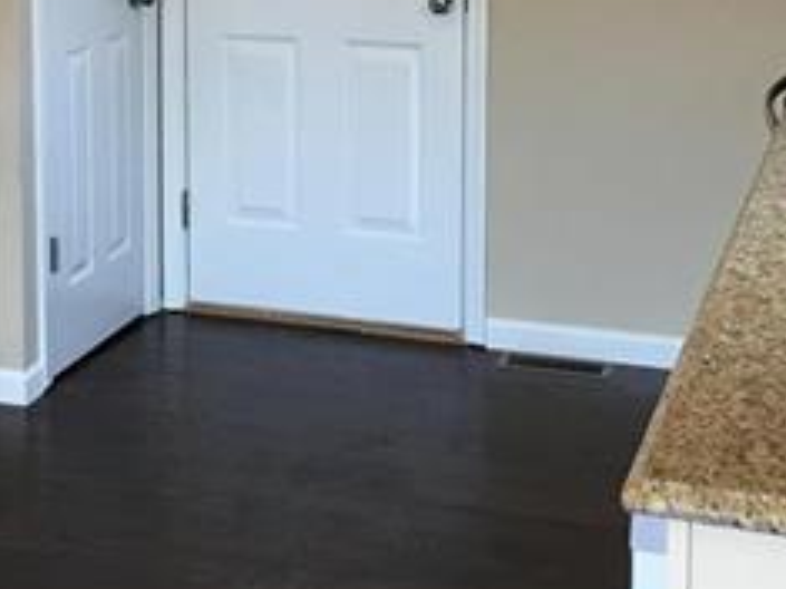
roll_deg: +0.4
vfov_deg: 18.2
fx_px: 1793
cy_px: -3
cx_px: 201
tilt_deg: -6.8
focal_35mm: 79
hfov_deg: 24.5
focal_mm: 4.15
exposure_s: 1/30
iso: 32
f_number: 2.2
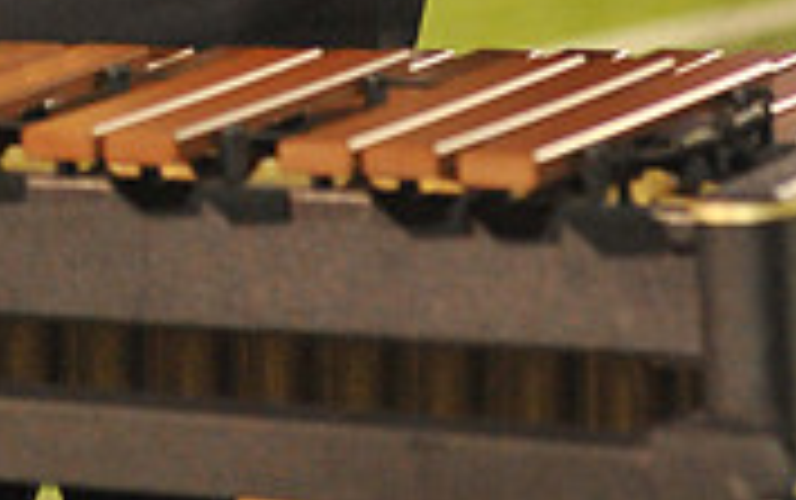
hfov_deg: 5.0
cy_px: -640
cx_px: 243
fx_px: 9055
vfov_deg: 3.1
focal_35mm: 417
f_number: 4
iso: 6400
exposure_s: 1/250
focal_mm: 125
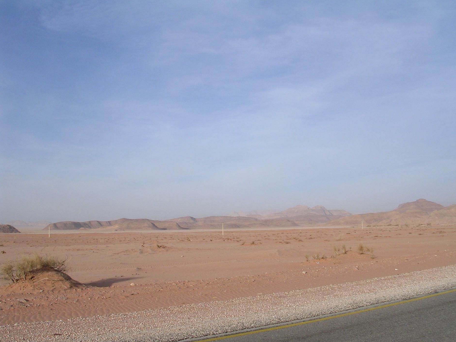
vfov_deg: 36.8
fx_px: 514
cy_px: 175
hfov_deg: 47.9
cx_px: 233
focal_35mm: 39
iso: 100
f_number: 5.6
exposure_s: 1/320
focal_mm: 5.8
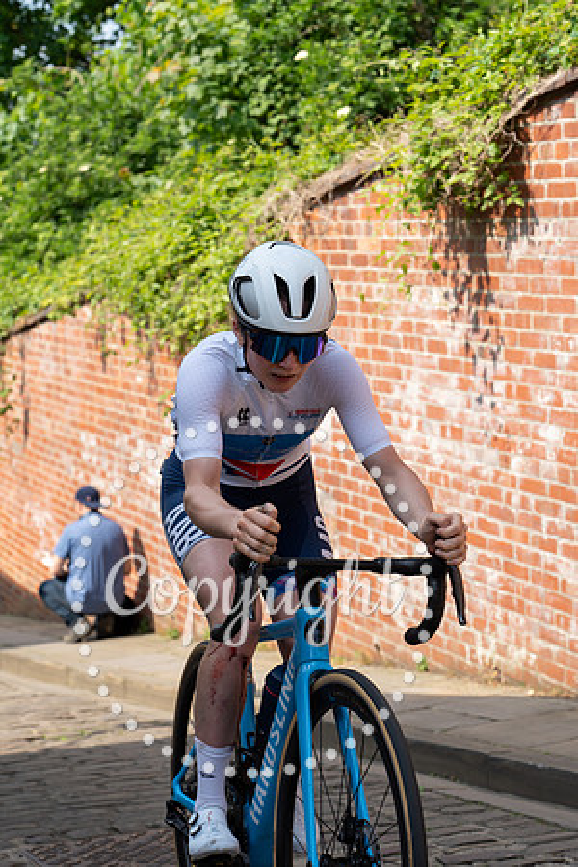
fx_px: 1758
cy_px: 434
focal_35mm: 73
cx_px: 289
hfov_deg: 18.7
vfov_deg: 27.7
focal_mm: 73
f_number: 5.6
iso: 200
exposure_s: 1/640
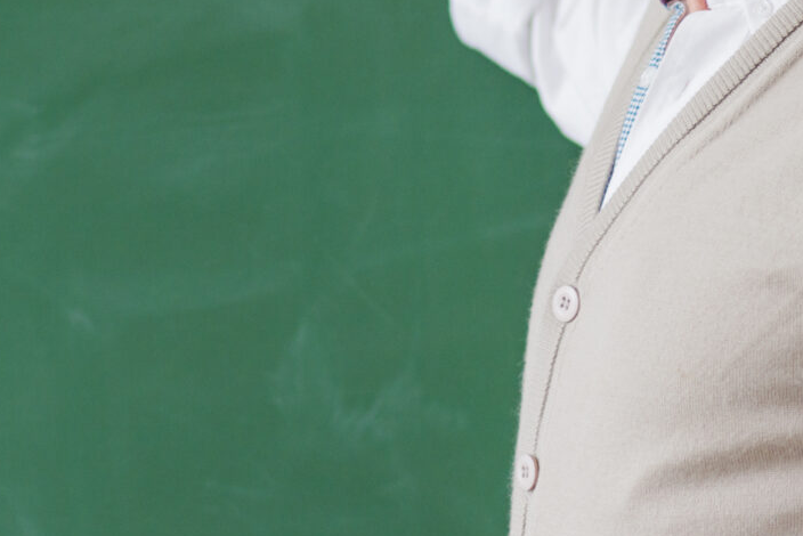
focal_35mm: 309
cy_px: 184
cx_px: 138
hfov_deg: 6.7
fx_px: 6895
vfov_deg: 4.5
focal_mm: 85
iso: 320
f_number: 2.8
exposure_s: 1/160
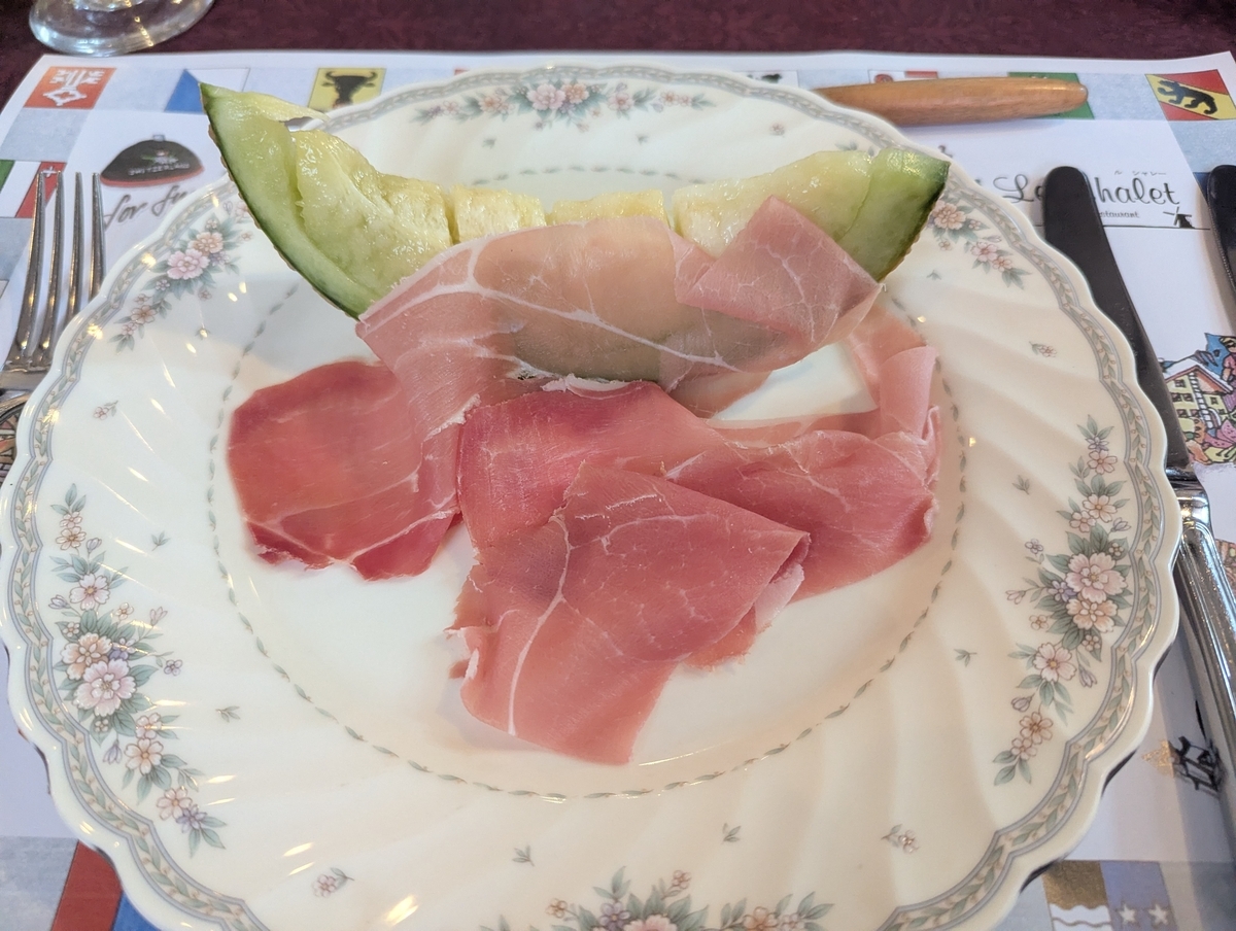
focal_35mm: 24
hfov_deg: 71.5
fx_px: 858
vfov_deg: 57.0
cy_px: 466
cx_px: 618
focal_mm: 6.81
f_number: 1.85
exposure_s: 1/100
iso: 902
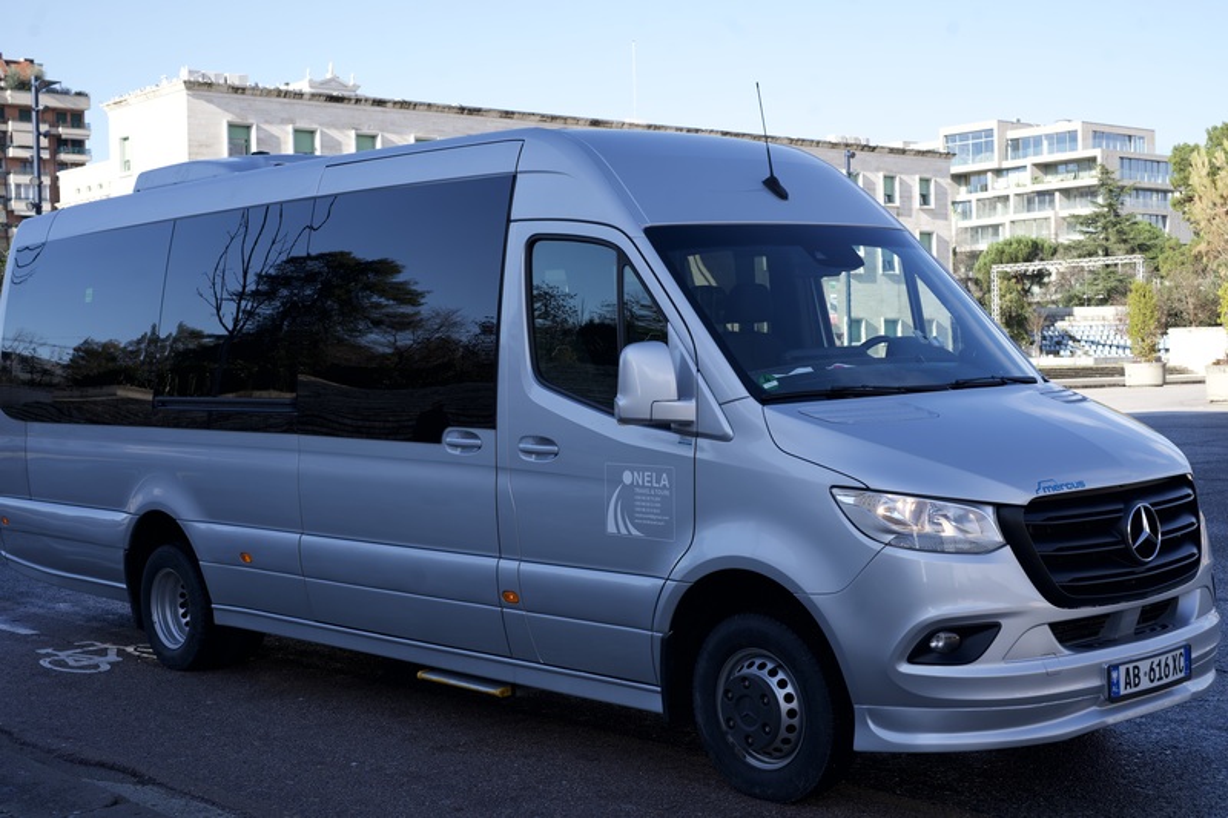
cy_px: 409
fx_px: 1705
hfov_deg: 39.6
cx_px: 614
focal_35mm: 50
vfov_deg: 27.0
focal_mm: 50
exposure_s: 1/100
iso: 100
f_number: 7.1
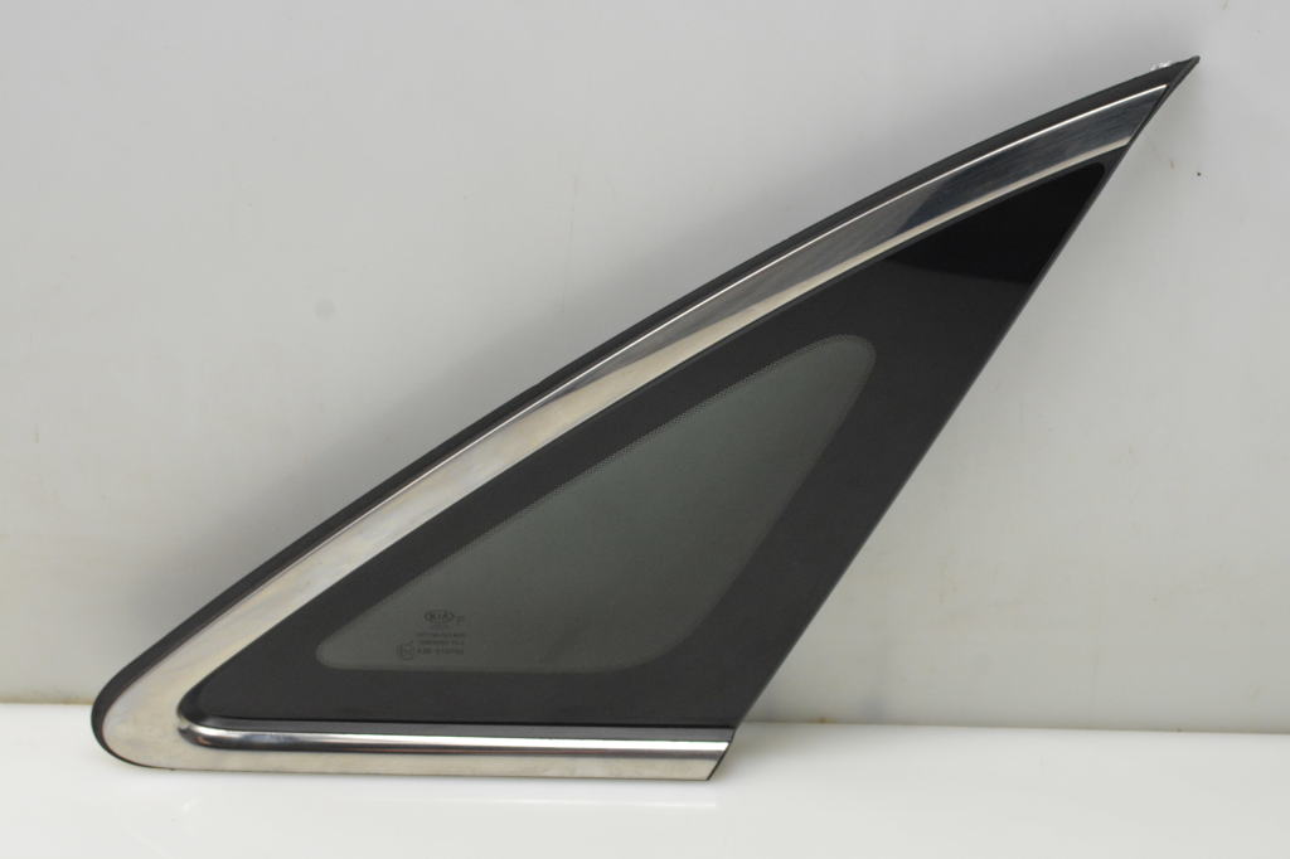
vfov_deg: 20.1
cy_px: 430
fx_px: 2418
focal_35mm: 68
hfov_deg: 29.9
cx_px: 645
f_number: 8
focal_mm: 45
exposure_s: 1/250
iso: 2500
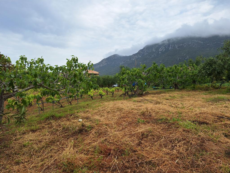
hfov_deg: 73.9
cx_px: 115
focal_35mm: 23
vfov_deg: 58.9
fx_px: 153
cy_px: 86
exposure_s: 1/2227
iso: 40
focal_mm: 5.54
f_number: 1.8
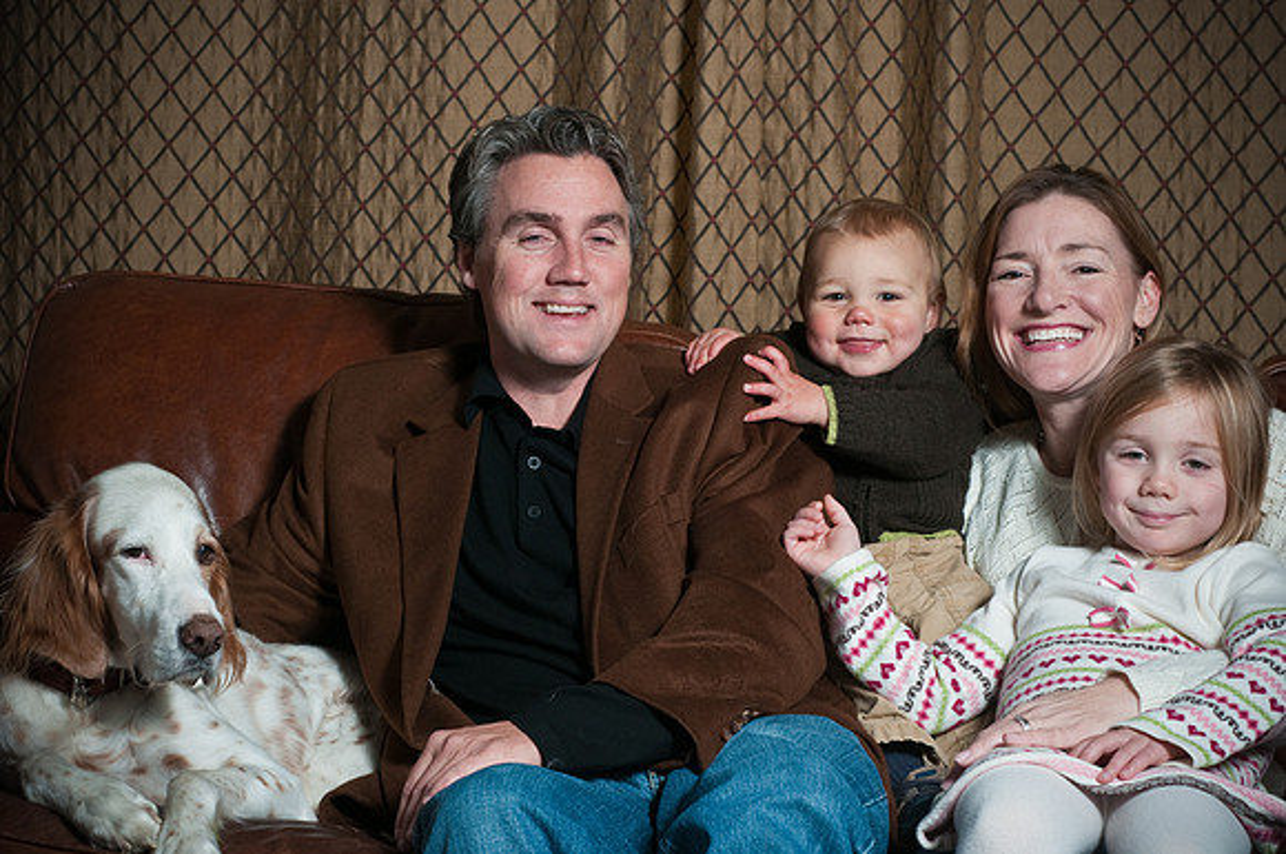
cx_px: 643
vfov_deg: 18.1
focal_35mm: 75
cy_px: 427
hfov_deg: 27.0
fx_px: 2675
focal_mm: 50
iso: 100
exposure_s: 1/160
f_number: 5
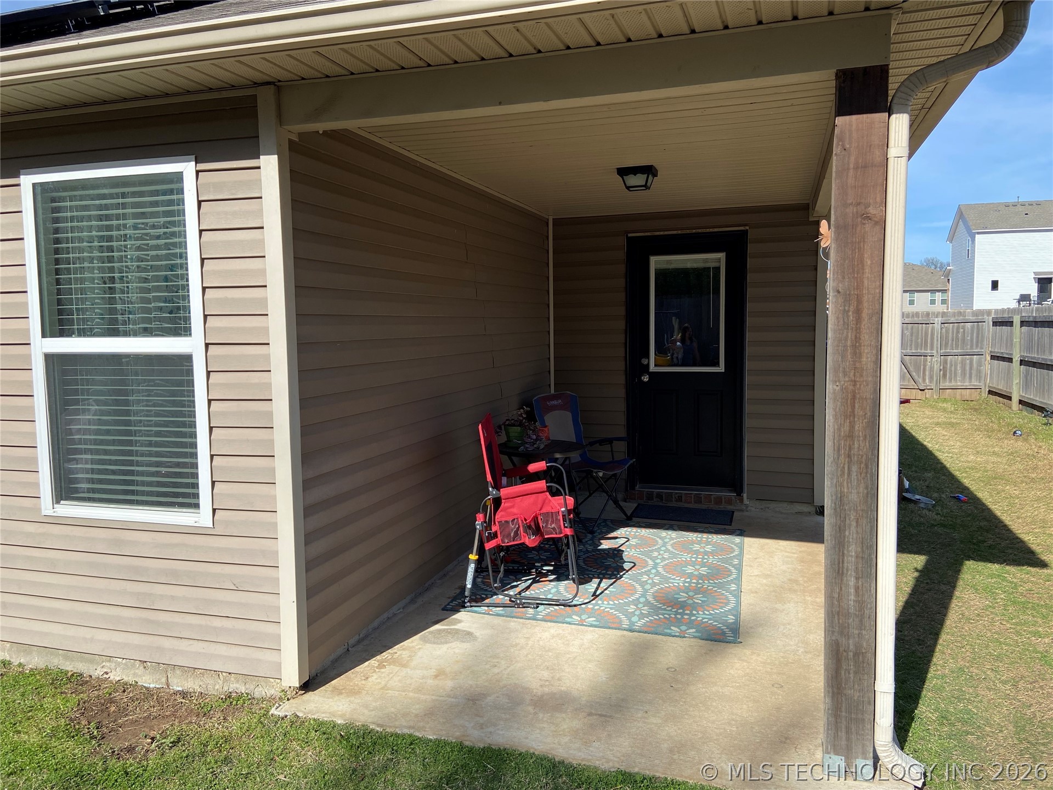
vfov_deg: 53.1
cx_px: 526
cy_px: 395
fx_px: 791
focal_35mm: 26
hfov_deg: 67.3
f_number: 1.8
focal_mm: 4.25
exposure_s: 1/2066
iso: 32
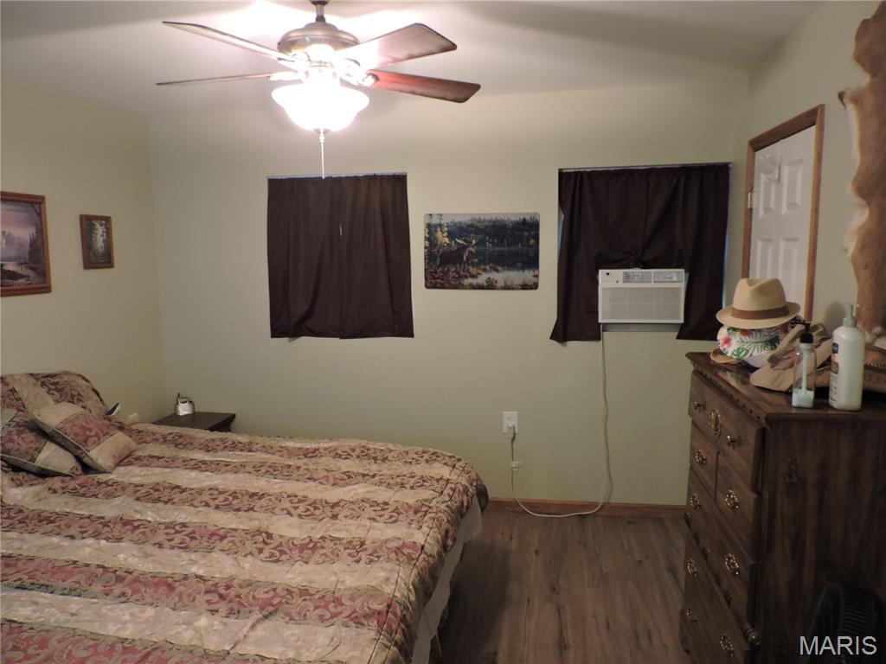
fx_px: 614
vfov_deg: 56.8
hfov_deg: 71.6
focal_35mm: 24
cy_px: 332
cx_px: 443
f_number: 3
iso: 400
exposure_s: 1/10
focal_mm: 4.3
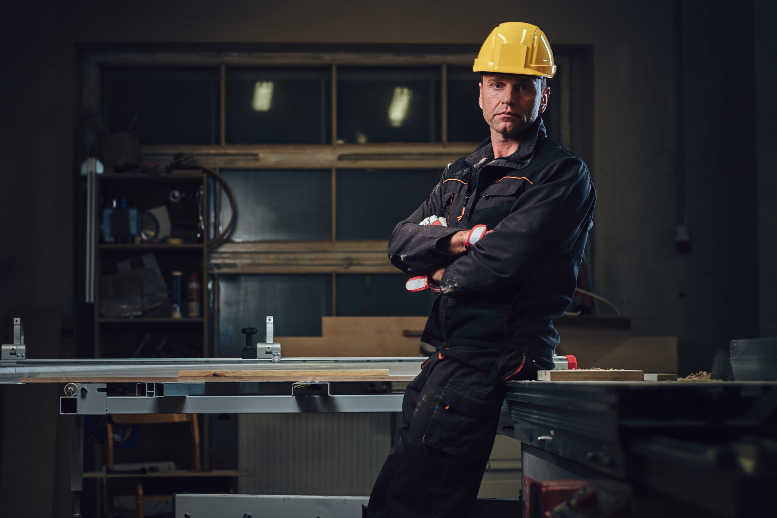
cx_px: 388
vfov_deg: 16.3
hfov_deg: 24.2
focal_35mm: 84
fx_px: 1813
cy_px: 259
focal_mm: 56
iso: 200
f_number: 2.8
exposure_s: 1/125
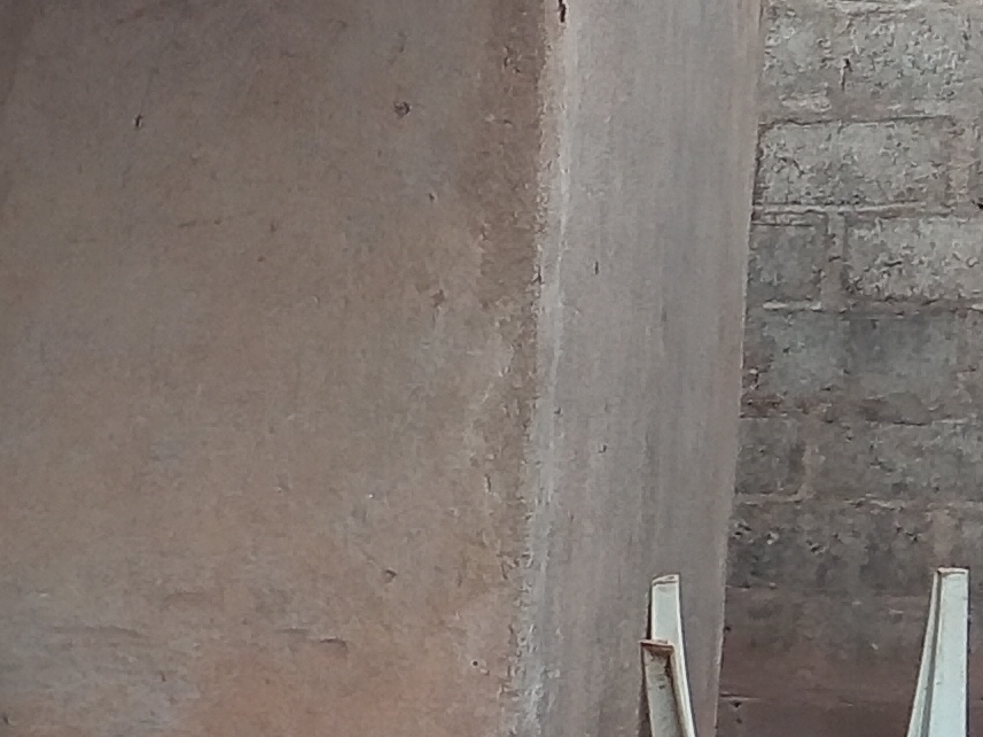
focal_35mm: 119
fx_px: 3378
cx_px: -1006
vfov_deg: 12.3
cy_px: 739
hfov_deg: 13.9
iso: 101
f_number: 1.8
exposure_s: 1/123
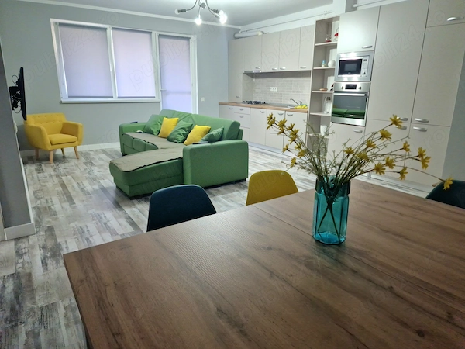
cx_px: 232
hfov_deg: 73.9
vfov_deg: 58.9
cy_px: 174
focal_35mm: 23
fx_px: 309
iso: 250
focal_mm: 6.4
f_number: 1.8
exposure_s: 1/50
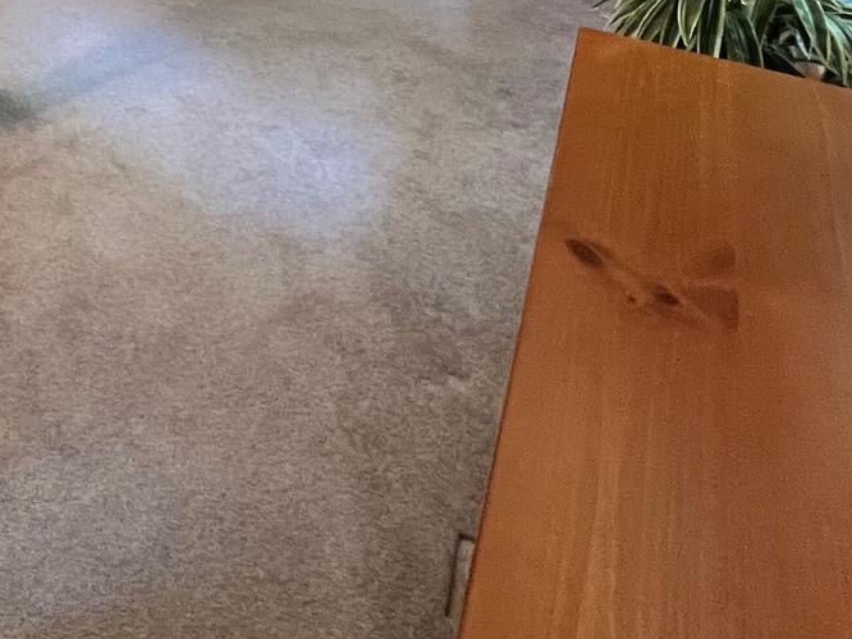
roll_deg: +0.5
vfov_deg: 29.0
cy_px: -198
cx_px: -91
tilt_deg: -14.7
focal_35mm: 40
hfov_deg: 38.5
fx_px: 984
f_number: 1.8
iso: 400
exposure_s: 1/60
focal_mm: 1.57
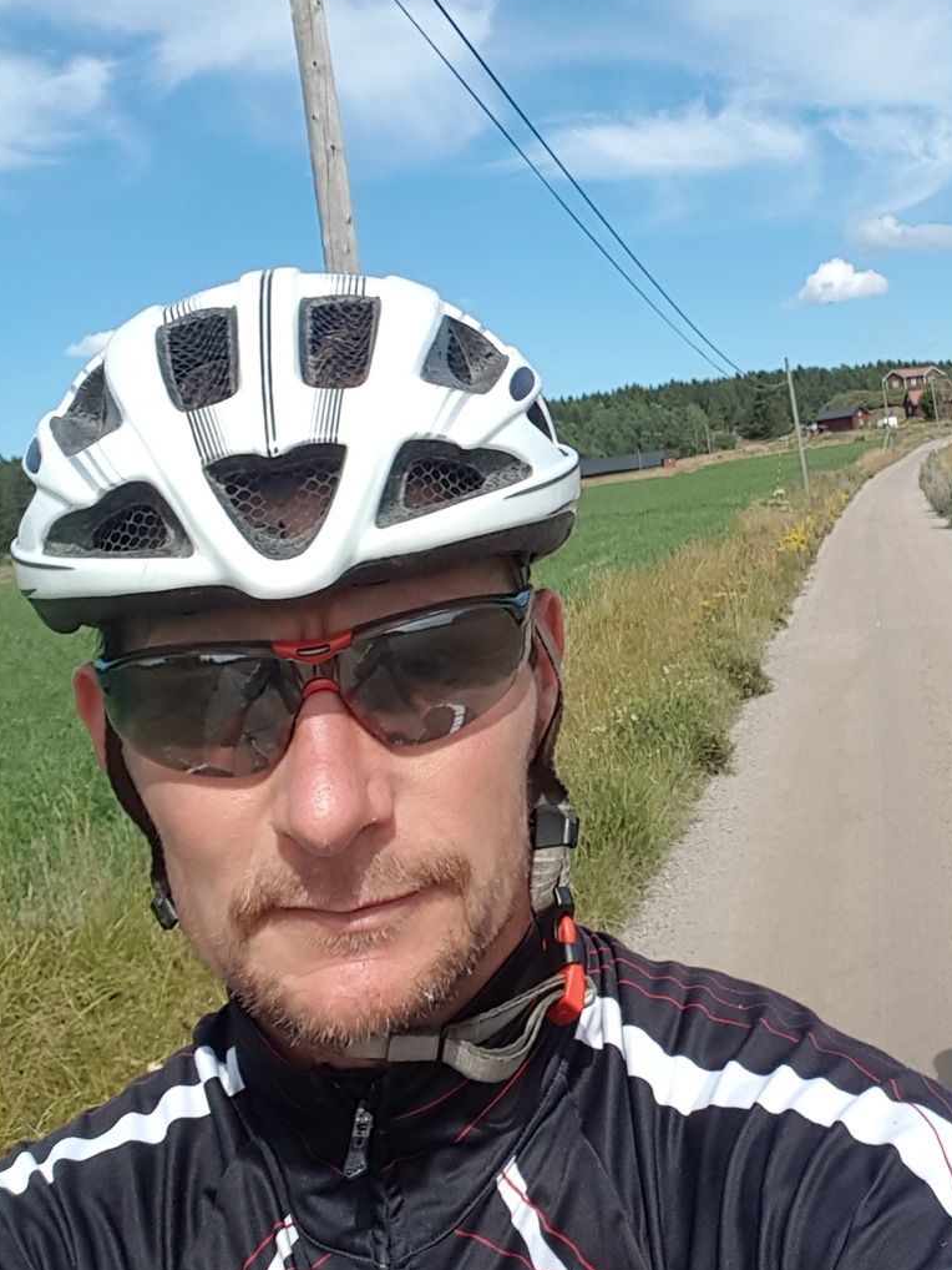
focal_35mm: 33
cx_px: 739
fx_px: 1210
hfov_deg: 41.4
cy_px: 479
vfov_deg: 54.7
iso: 50
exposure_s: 1/2160
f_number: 1.7
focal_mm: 2.1
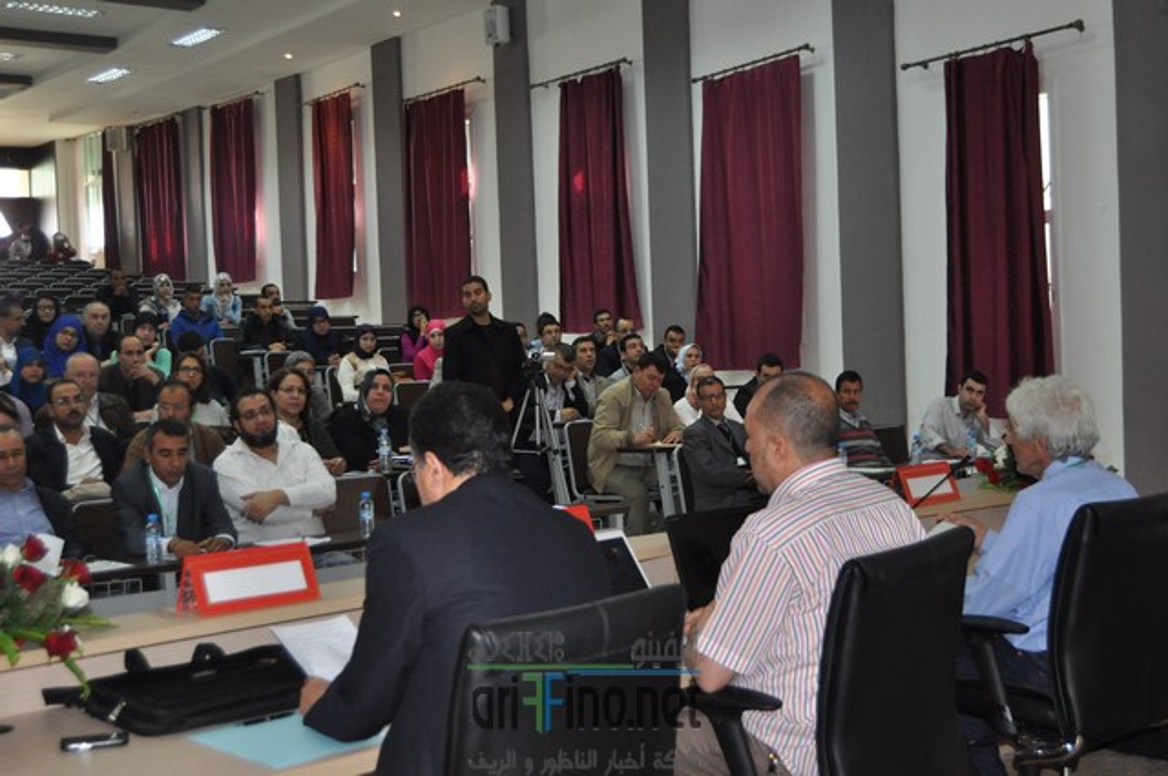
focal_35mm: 45
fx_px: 1458
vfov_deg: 29.8
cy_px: 388
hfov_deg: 43.7
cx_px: 584
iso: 800
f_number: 4.2
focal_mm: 30
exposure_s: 1/60
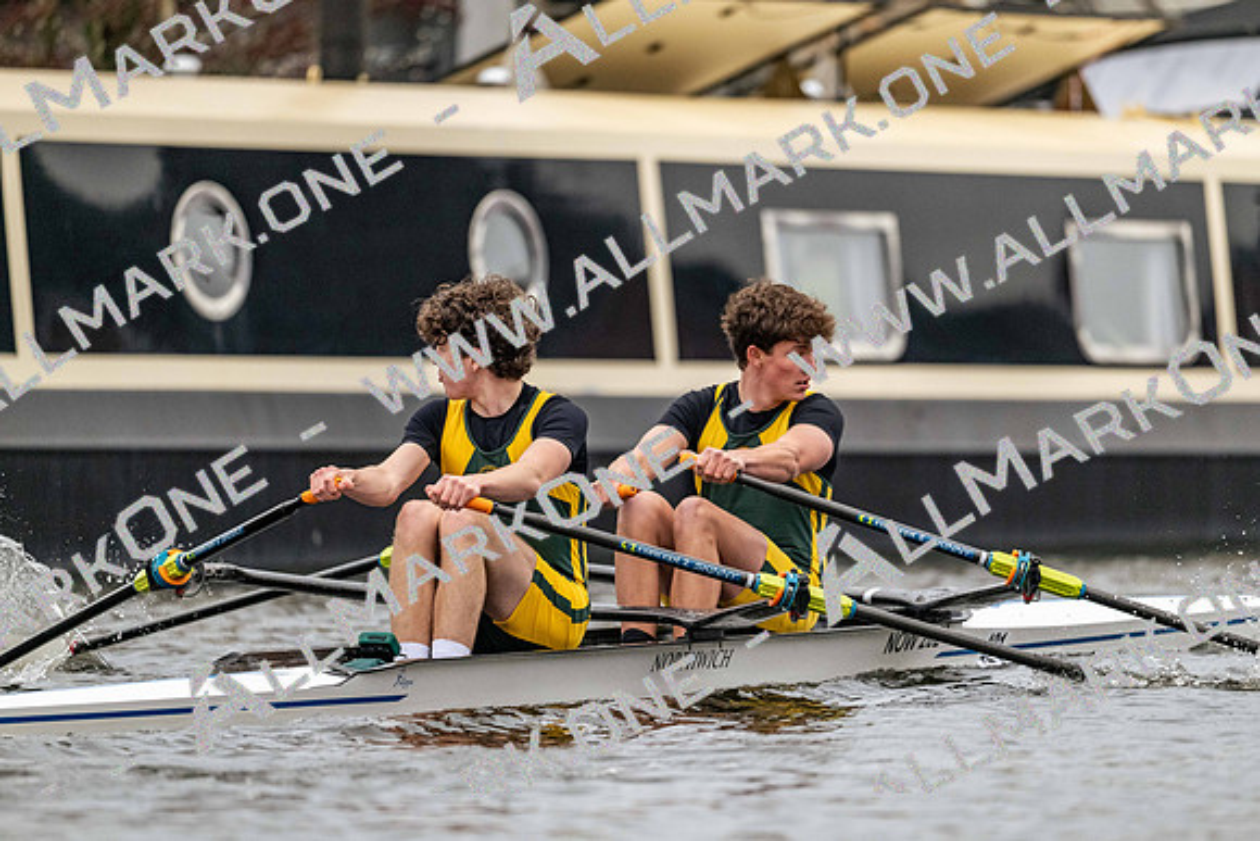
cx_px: 630
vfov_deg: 3.4
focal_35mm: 400
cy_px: 420
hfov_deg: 5.2
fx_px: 14003
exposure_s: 1/2000
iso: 3200
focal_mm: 400
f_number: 4.5
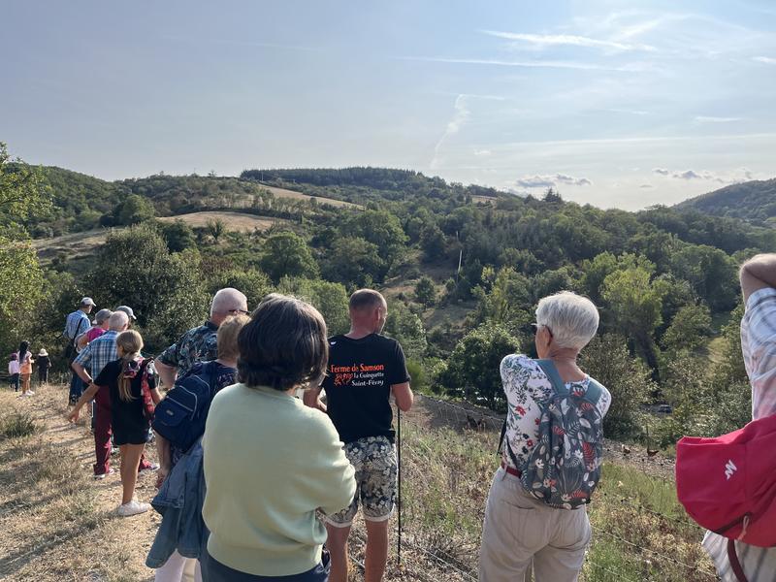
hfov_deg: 67.3
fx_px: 583
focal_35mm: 26
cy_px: 291
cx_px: 388
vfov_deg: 53.1
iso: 50
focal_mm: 5.1
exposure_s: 1/2967
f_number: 1.6
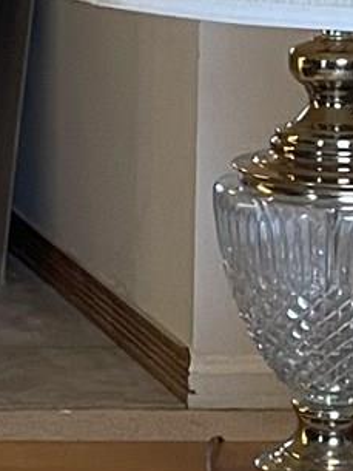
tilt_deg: -3.7
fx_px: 2568
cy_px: -249
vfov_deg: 10.1
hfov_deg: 7.6
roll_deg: -0.7
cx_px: -330
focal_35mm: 189
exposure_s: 1/60
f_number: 1.6
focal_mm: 5.1
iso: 250
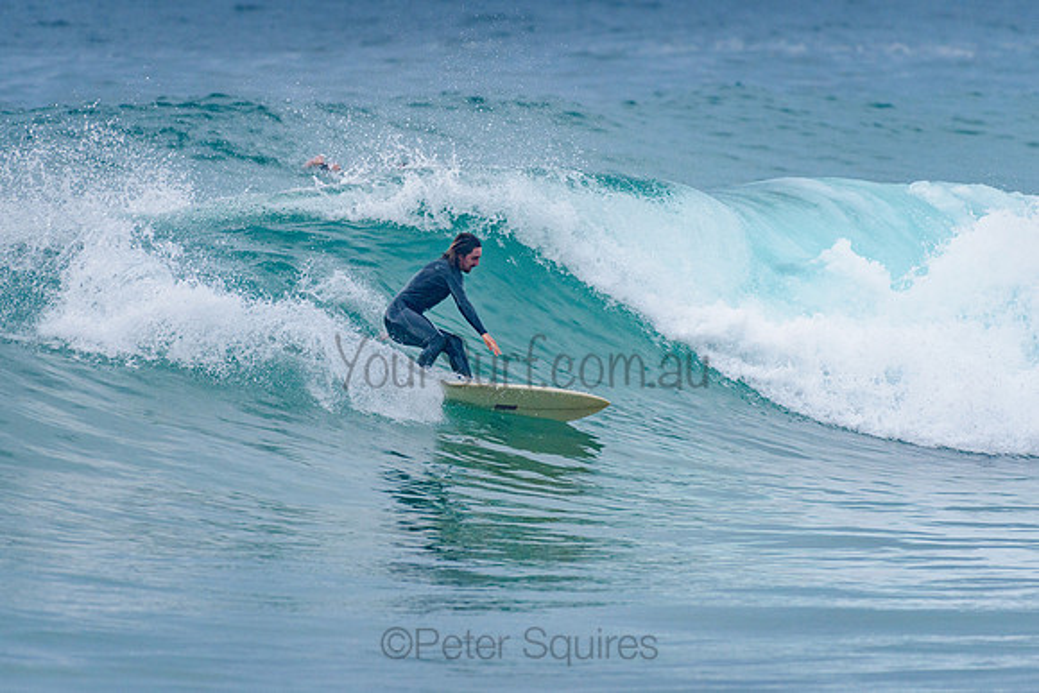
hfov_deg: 3.4
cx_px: 489
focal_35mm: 613
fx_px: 17684
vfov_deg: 2.2
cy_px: 272
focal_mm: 500
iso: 500
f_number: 5.6
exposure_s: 1/2000
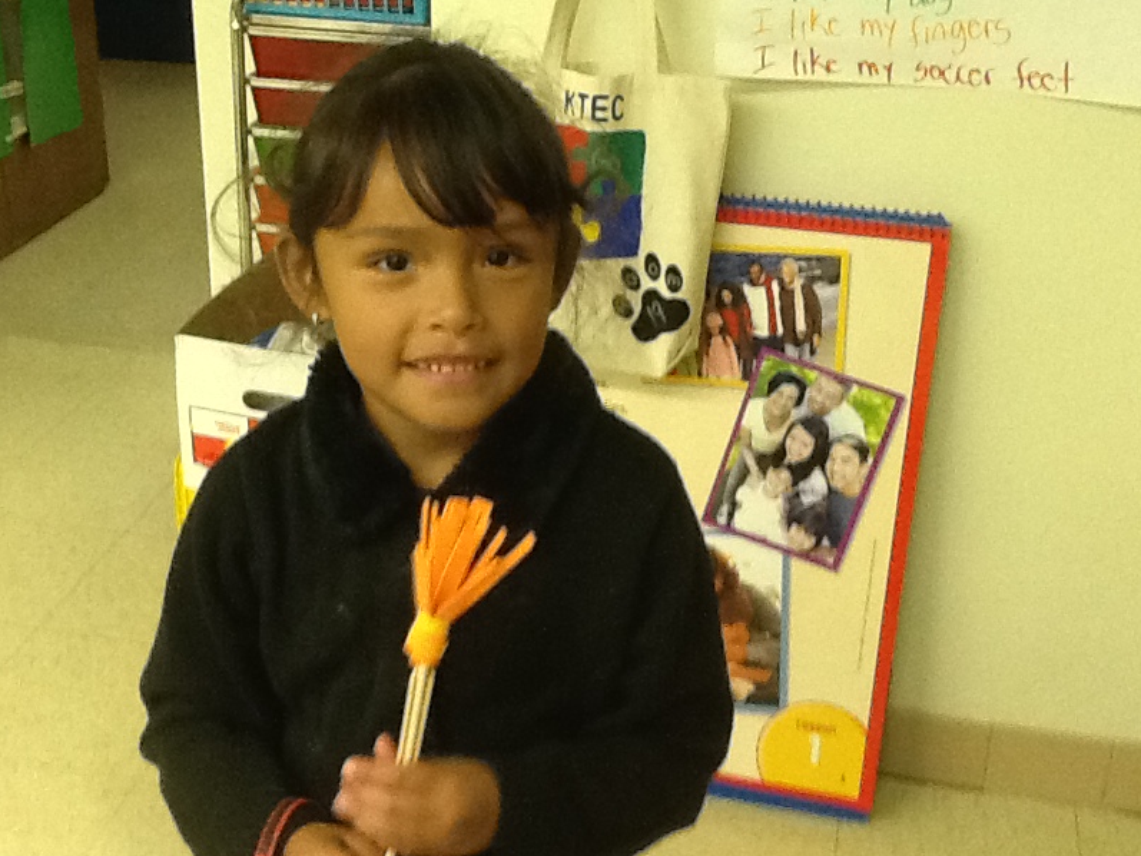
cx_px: 513
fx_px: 1747
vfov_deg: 27.5
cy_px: 366
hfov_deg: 36.1
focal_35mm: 53
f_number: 2.4
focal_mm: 2.03
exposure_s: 1/30
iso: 200
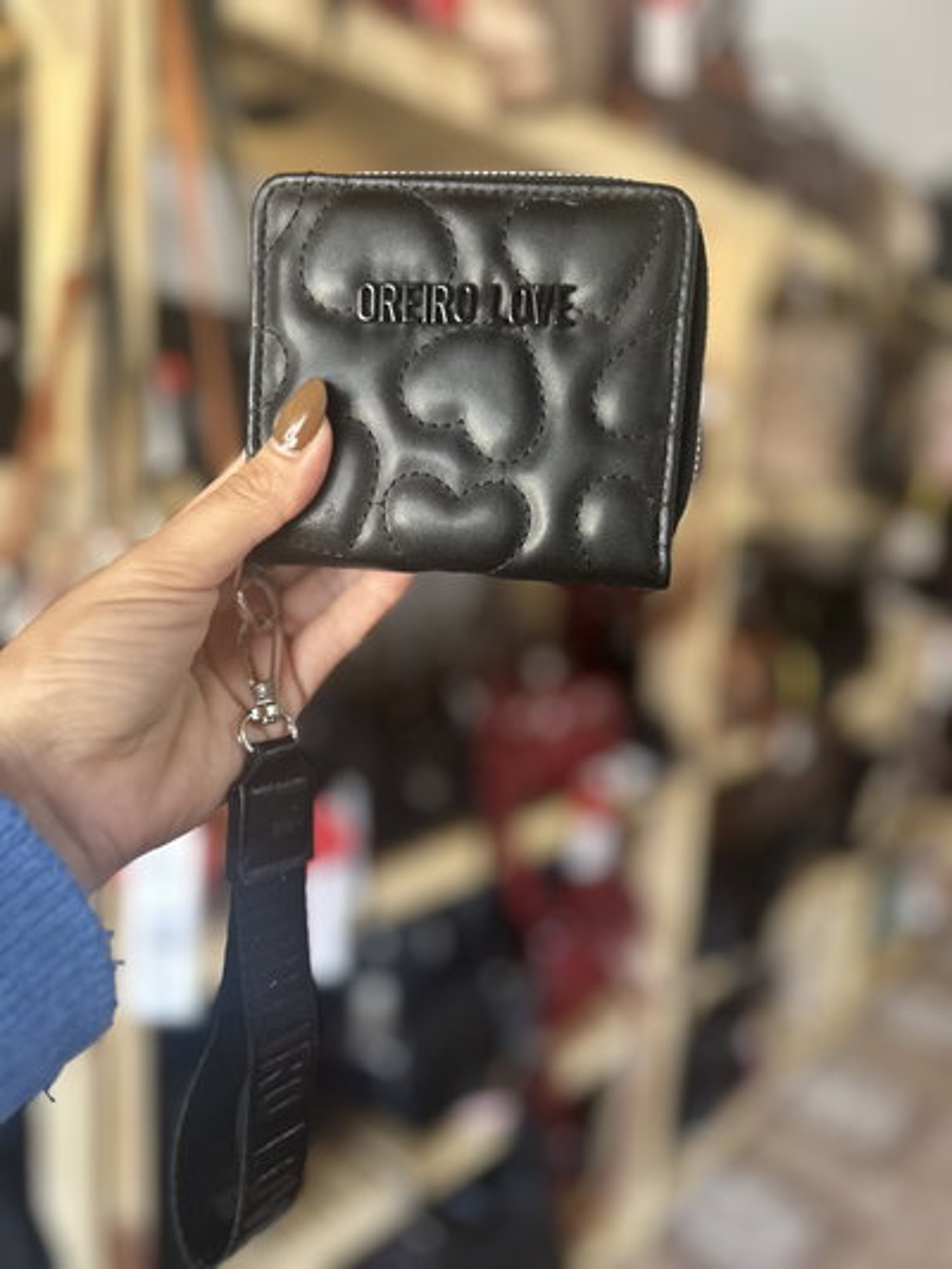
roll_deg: -4.3
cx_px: 476
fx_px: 953
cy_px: 634
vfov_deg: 67.3
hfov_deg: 53.1
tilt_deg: -10.3
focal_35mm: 26
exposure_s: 1/60
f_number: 1.5
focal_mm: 5.7
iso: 250
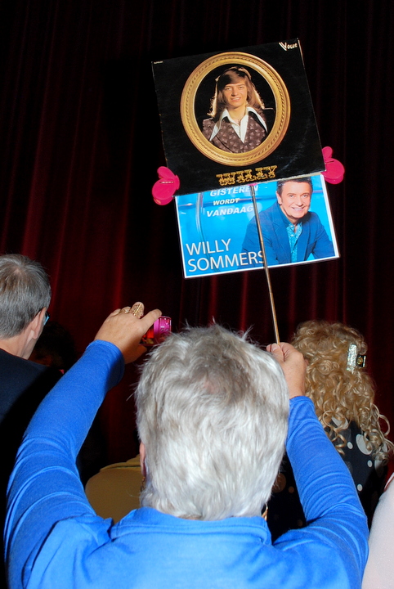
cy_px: 294
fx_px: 638
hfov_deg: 34.3
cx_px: 197
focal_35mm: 39
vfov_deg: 49.5
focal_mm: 26
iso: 320
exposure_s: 1/60
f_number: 5.6
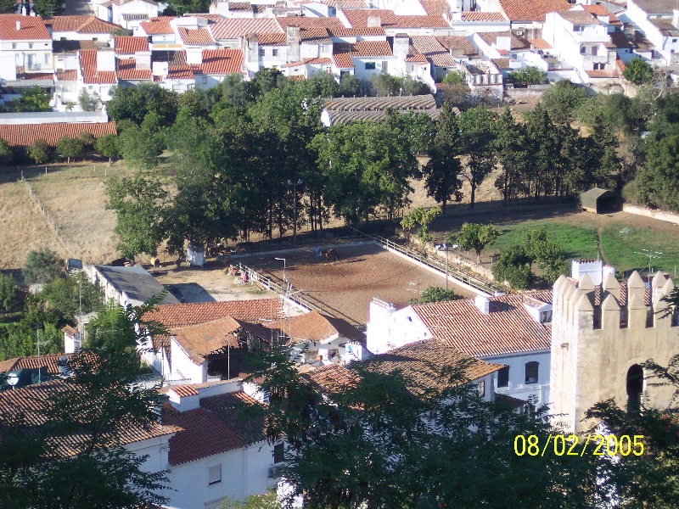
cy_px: 254
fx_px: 2236
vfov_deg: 13.0
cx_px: 340
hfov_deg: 17.3
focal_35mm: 114
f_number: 4.8
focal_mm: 24
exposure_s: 1/350
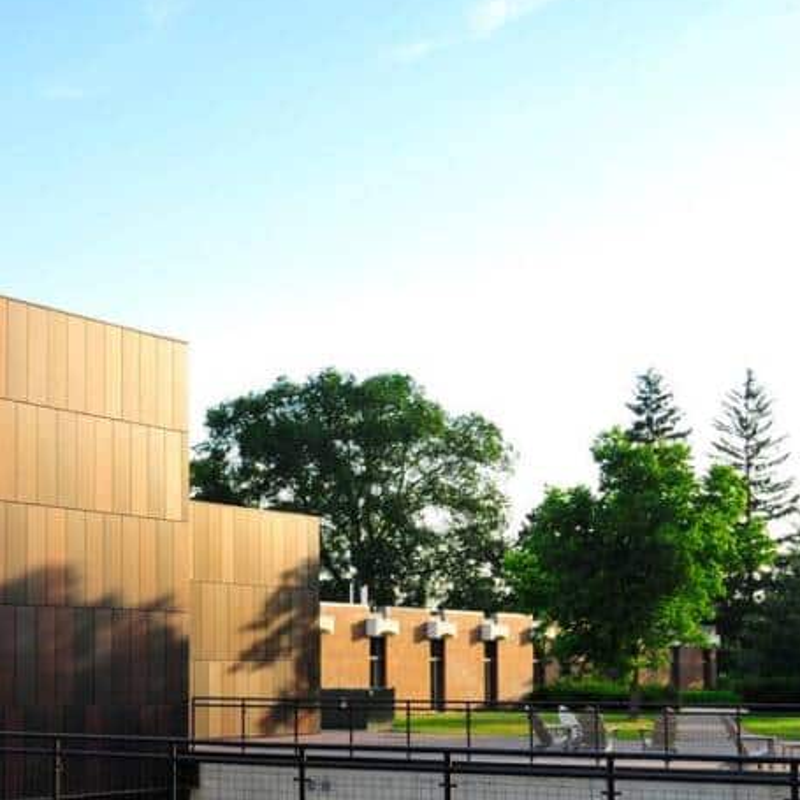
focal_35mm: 66
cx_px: 83
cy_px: 473
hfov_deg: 25.3
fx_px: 1725
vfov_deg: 26.1
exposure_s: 1/160
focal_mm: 23
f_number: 5.6
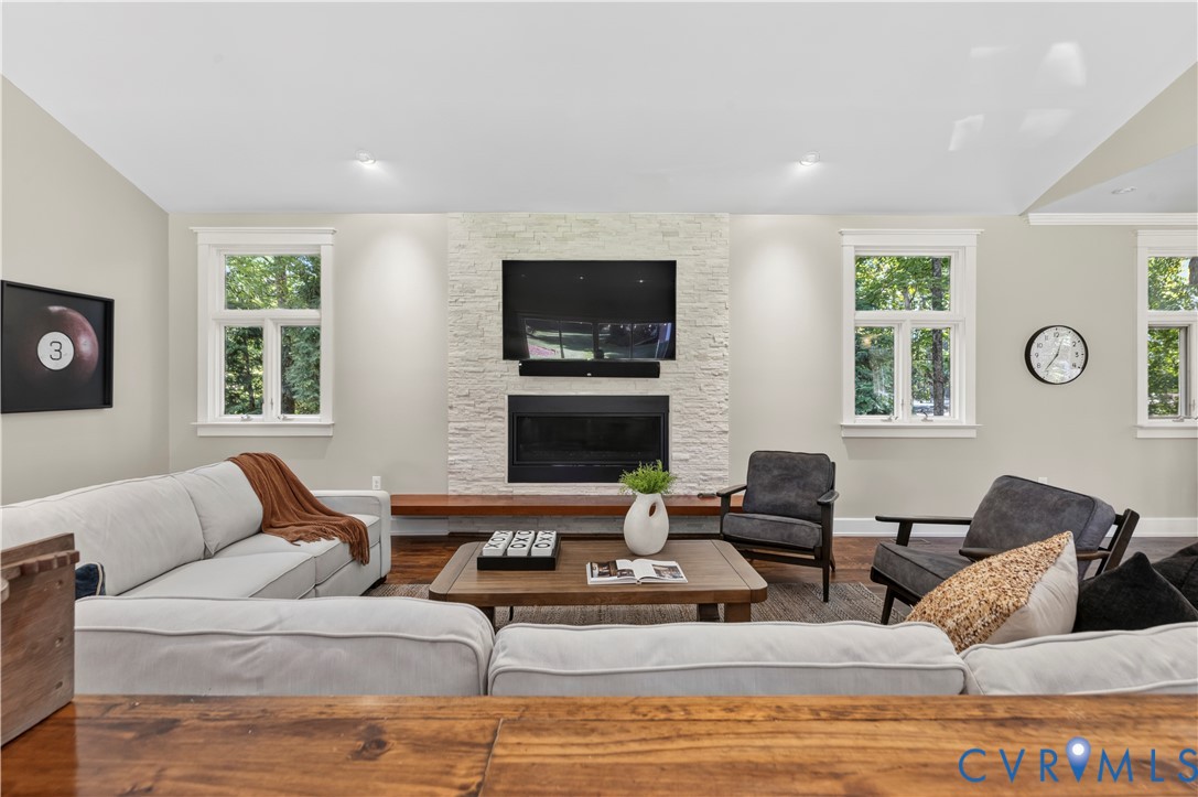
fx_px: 565
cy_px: 398
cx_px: 599
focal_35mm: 17
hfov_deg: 93.3
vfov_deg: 70.4
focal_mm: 17
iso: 1250
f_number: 9
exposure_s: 1/5
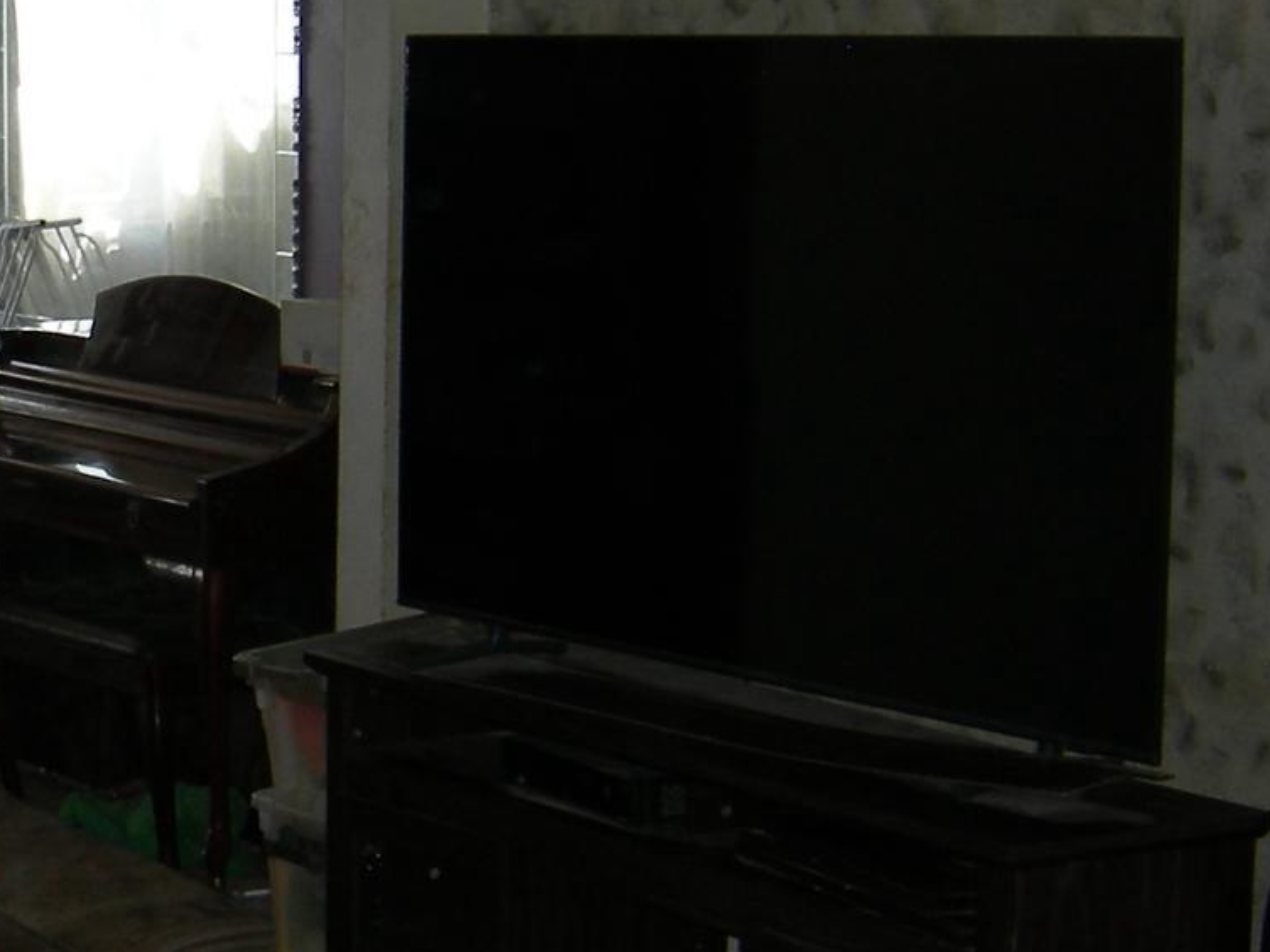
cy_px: 381
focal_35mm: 98
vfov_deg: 15.1
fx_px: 3595
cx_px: -76
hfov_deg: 19.3
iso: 64
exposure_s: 1/60.1
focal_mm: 7.5
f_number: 2.7
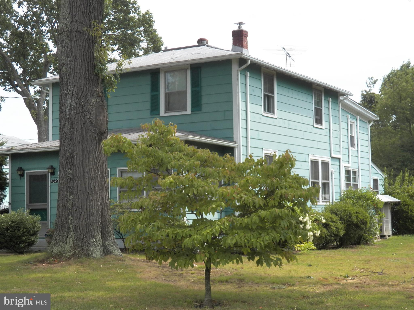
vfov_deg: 23.7
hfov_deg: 31.2
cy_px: 155
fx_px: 742
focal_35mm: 62
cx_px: 207
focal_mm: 11.2
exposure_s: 1/1000
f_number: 4
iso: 125
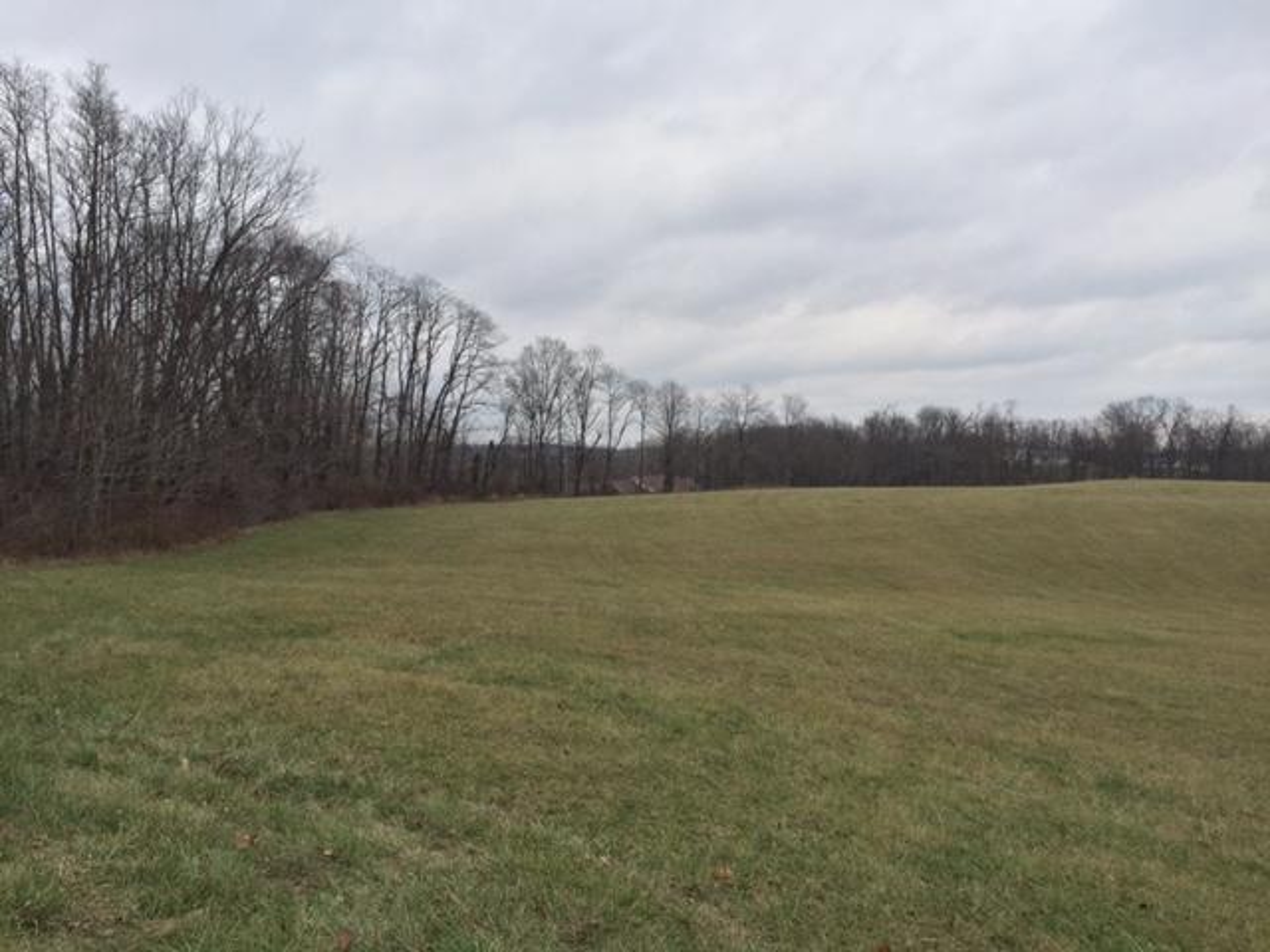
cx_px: 635
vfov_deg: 48.2
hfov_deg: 61.7
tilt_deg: -0.8
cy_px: 476
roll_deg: +1.0
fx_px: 1064
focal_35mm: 29
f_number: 2.2
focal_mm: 4.15
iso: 32
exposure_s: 1/476
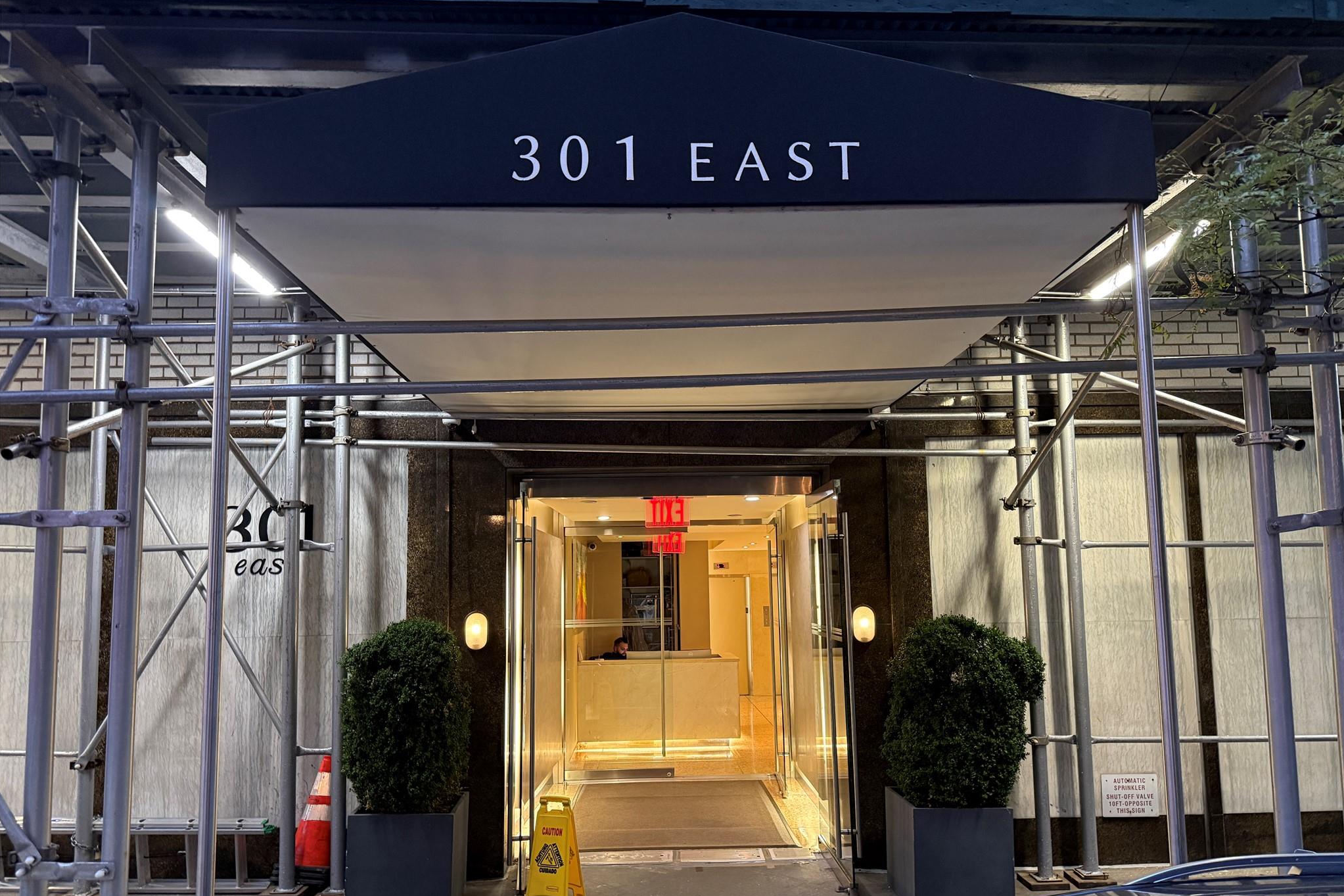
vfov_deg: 51.2
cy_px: 493
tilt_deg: +6.5
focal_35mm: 25
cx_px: 672
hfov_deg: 71.5
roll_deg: +0.7
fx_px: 933
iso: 500
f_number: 1.78
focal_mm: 6.76
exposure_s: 1/60
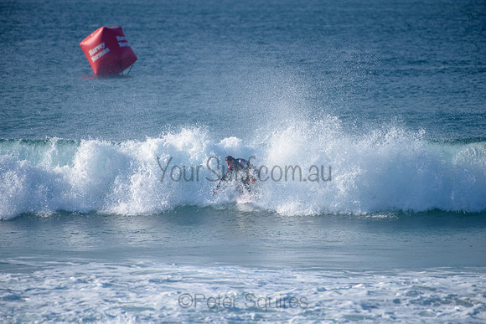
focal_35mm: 515
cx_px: 243
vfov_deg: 2.7
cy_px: 162
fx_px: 6952
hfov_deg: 4.0
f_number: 5.6
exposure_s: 1/2000
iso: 280
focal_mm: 500
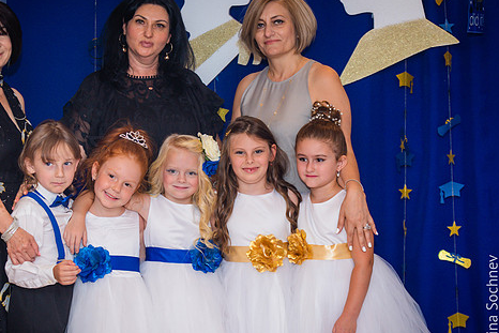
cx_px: 226
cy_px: 182
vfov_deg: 12.9
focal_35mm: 106
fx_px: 1470
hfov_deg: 19.3
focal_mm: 78
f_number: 3.5
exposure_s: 1/200
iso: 320
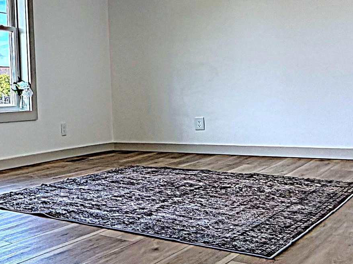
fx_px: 500
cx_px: -106
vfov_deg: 29.6
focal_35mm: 49
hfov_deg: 30.6
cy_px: 115
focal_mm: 2.22
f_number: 2.2
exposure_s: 1/121
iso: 100
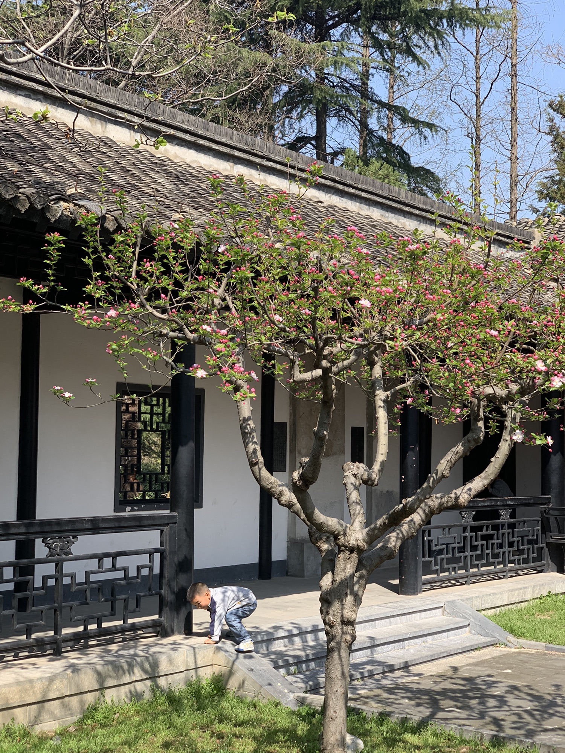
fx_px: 1132
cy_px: 376
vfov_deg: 36.8
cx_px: 282
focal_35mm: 52
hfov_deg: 28.0
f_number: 2.4
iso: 16
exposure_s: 1/457
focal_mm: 6
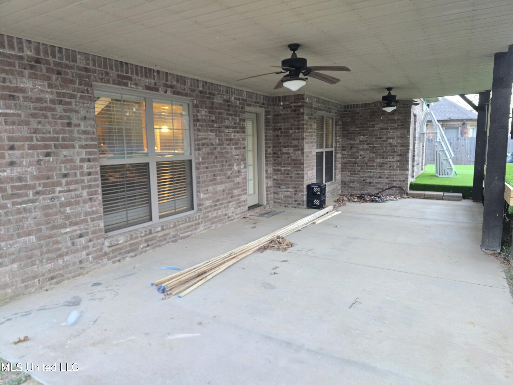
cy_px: 192
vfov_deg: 58.9
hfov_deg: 73.9
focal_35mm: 23
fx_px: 341
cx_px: 256
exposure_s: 1/60
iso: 800
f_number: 1.7
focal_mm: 6.3
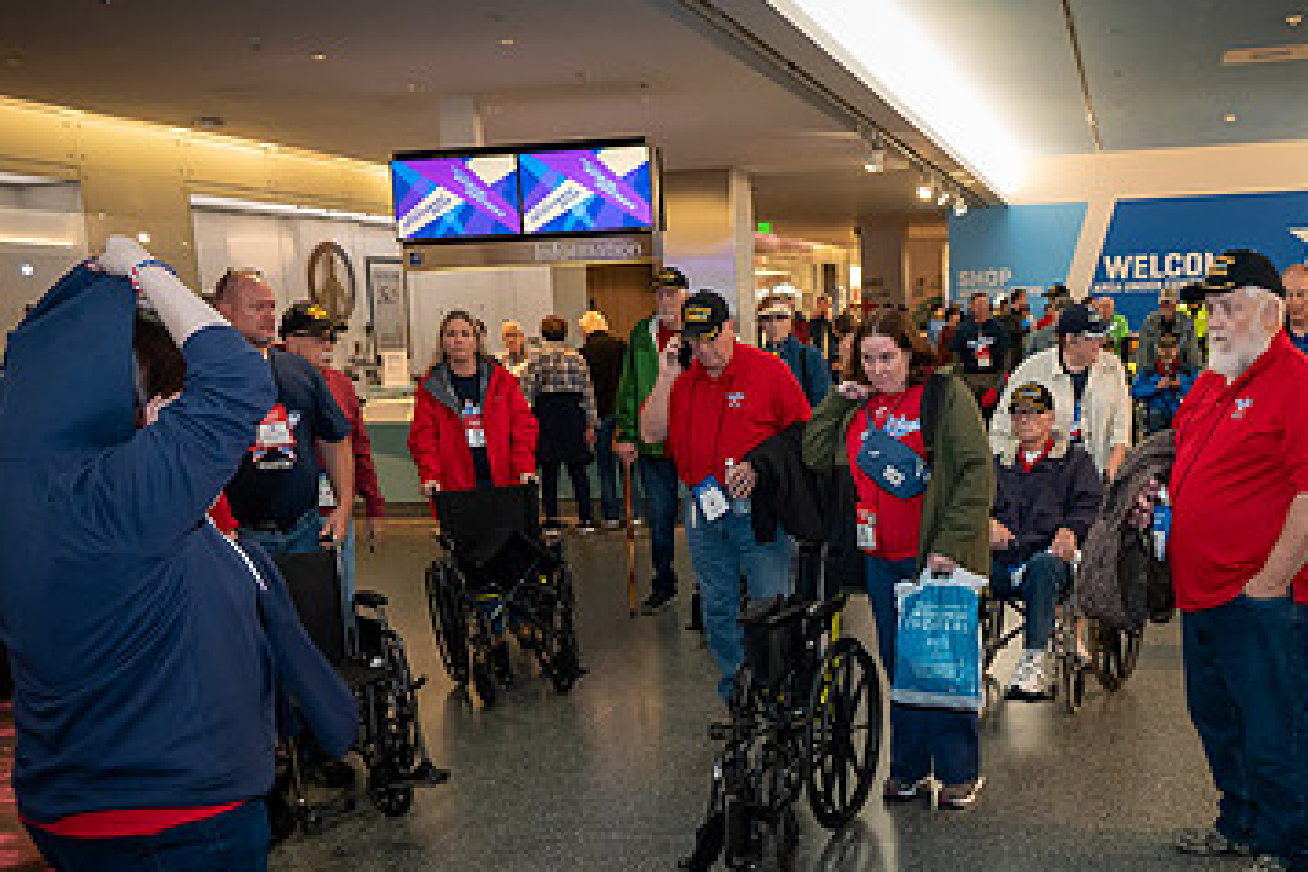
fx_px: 1417
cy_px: 594
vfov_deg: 33.8
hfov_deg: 48.8
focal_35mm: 39
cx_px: 854
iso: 4500
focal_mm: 24
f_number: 5.6
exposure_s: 1/50
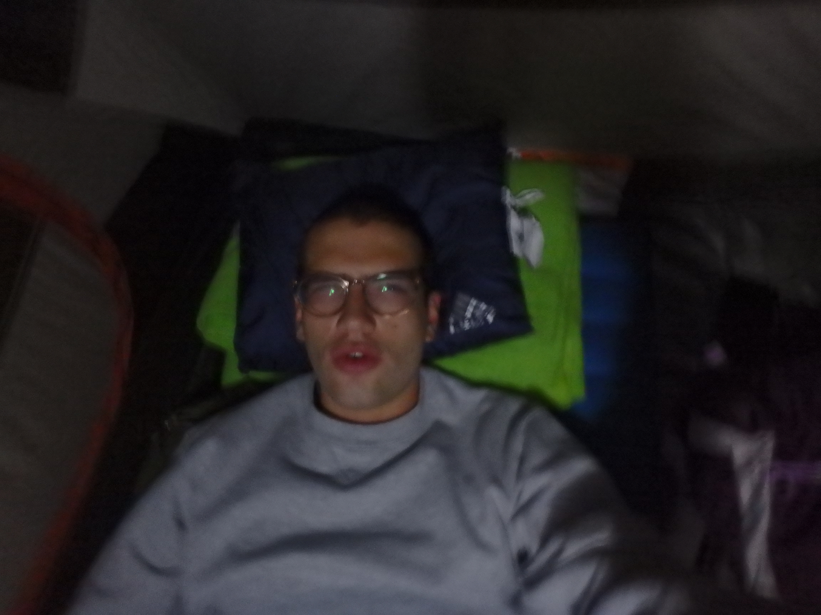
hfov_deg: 79.0
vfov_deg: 63.4
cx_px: 410
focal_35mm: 21
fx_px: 498
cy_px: 308
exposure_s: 1/3
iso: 1600
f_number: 3.5
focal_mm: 3.7
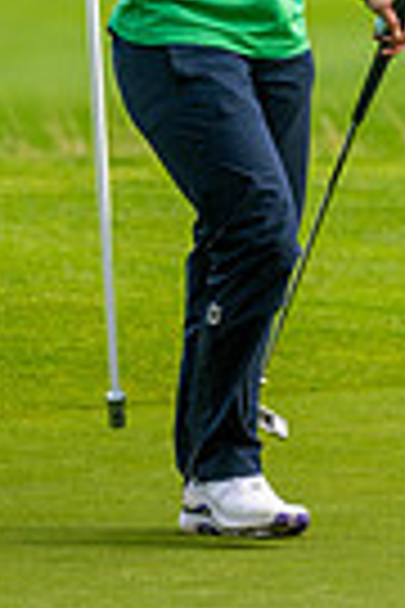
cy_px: -356
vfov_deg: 2.1
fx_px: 16840
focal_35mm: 998
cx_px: 230
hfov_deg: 1.4
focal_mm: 300
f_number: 4
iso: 200
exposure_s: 1/640
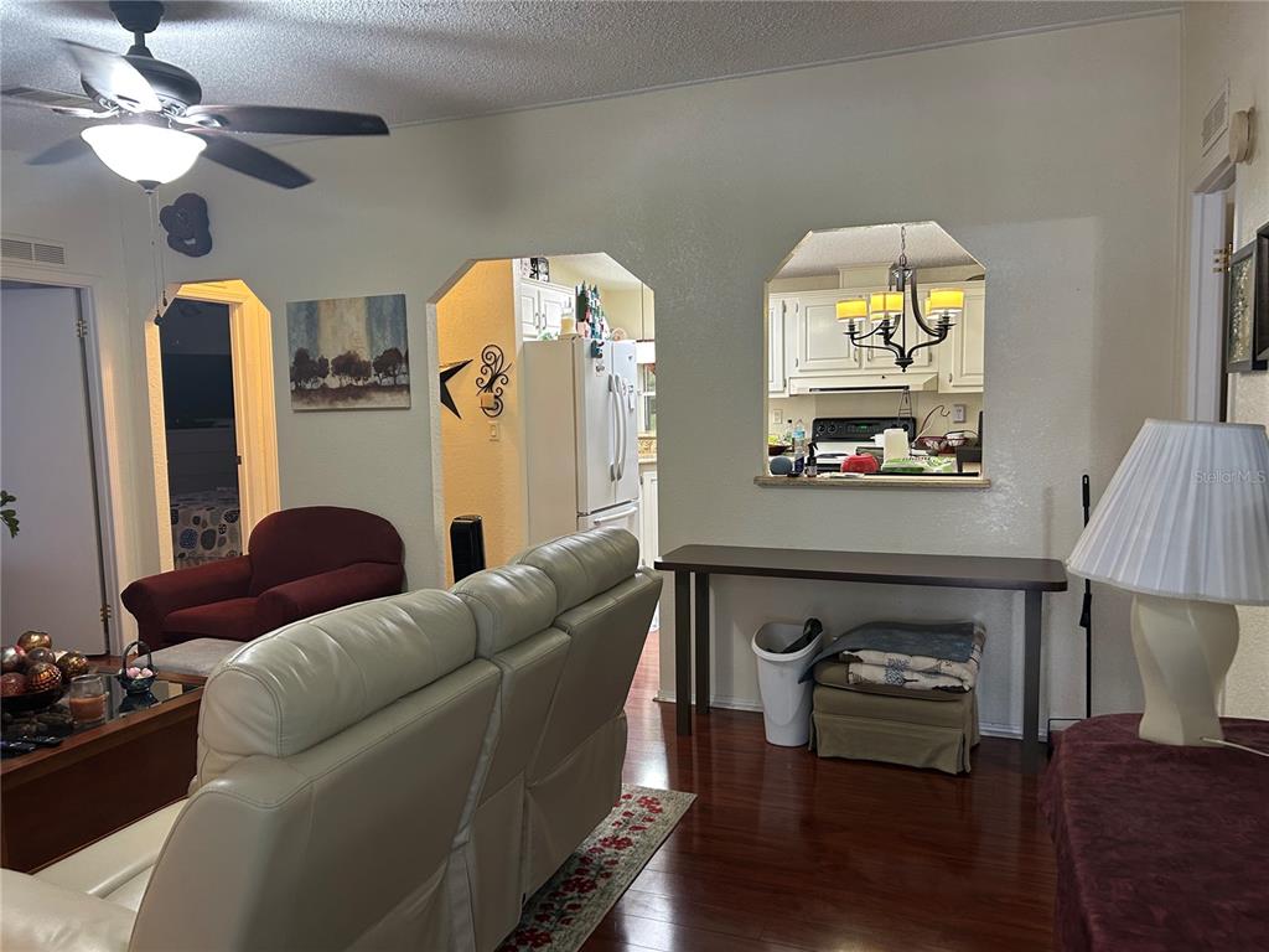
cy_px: 476
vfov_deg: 53.1
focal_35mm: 26
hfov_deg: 67.3
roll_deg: +1.7
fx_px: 953
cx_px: 634
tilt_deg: -6.0
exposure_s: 1/62
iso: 125
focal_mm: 5.7
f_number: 1.5
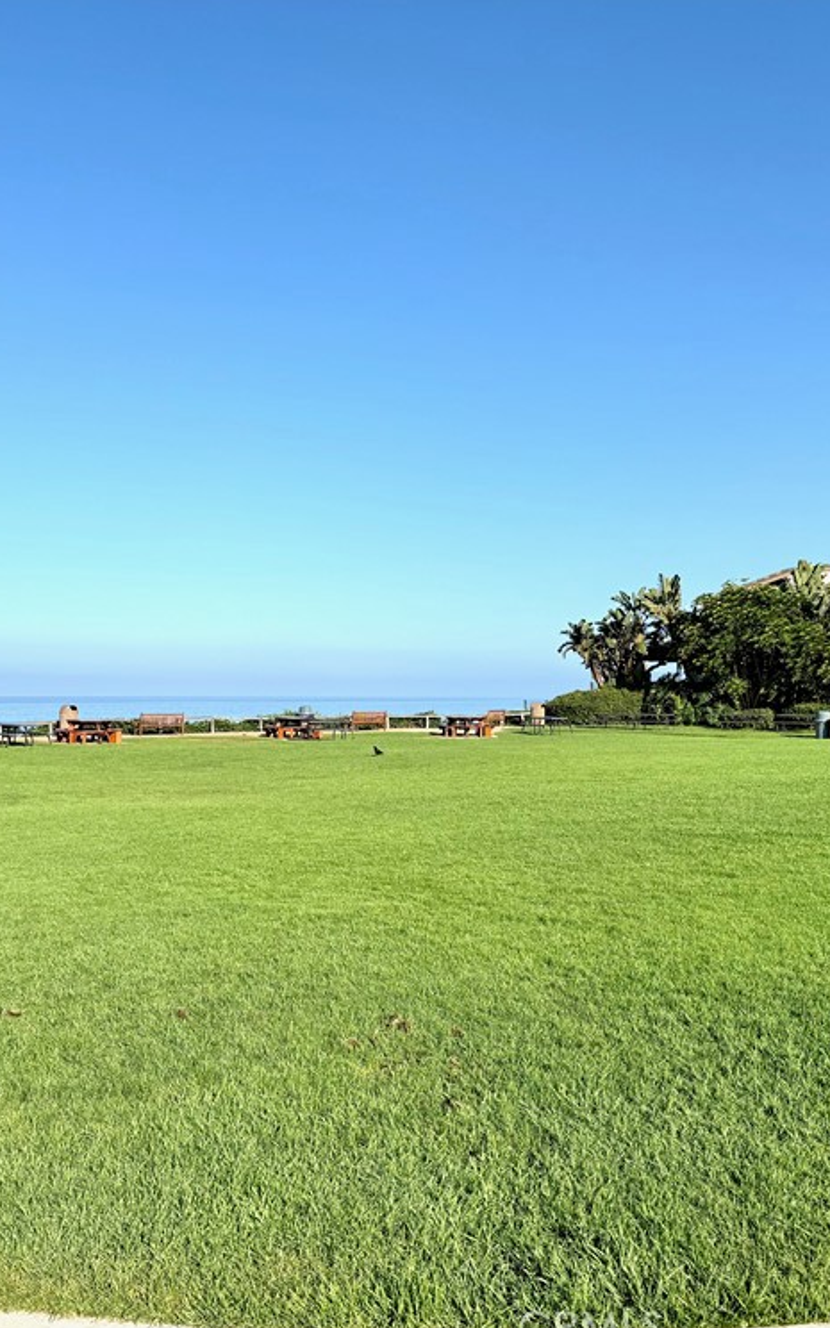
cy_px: 668
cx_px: 321
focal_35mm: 35
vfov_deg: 55.3
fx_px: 1267
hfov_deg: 36.1
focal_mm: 6.76
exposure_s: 1/4975
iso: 80
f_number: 1.78
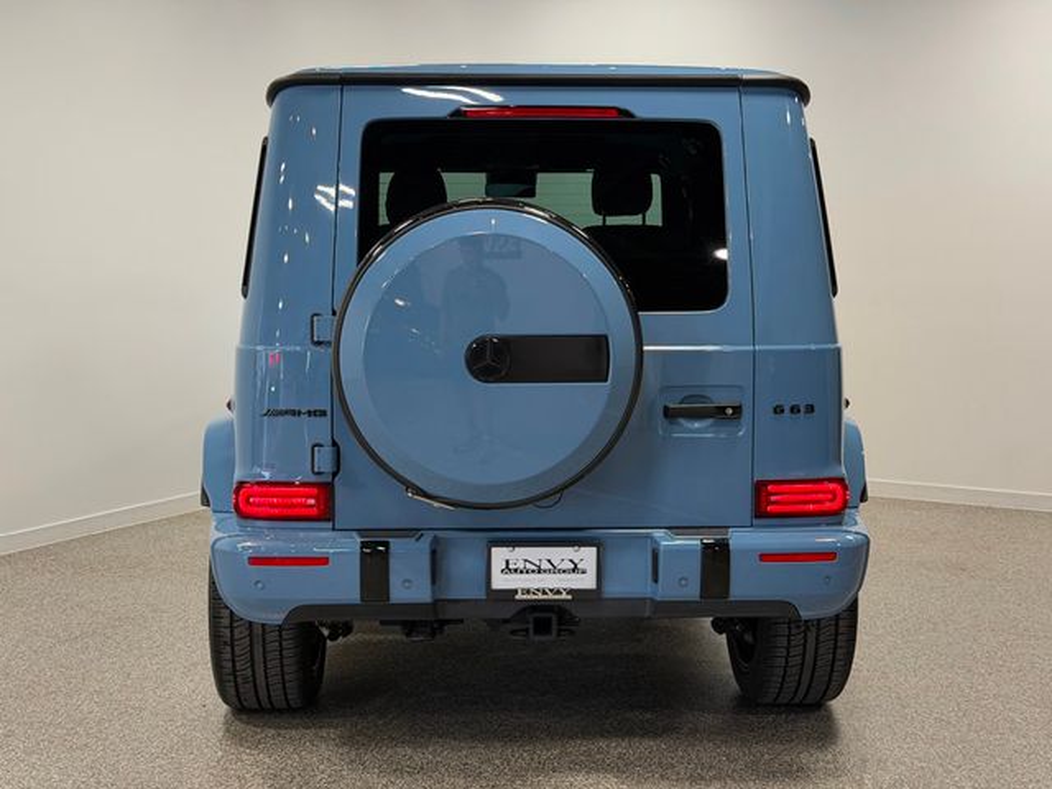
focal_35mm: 48
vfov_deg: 30.3
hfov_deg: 39.7
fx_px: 1459
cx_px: 526
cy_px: 394
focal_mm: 6.76
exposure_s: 1/125
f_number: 1.78
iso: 50
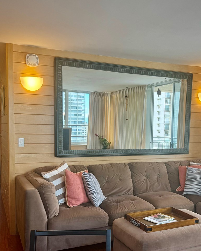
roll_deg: -1.0
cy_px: 152
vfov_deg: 46.6
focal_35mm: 39
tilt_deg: -5.8
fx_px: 290
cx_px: 127
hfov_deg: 38.0
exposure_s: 1/120
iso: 80
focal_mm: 6.76
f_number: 1.78
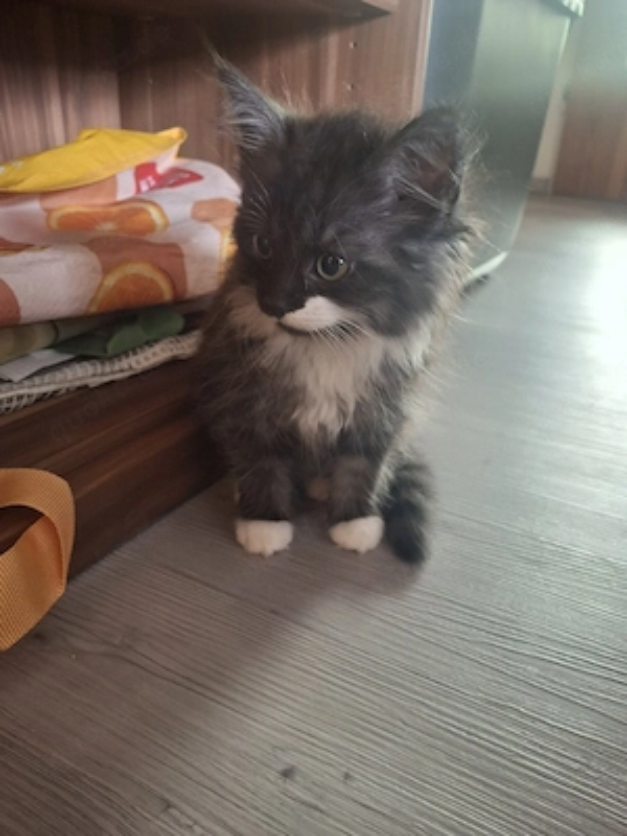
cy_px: 418
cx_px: 314
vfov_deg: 69.4
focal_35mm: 25
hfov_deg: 54.9
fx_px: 604
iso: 320
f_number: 1.8
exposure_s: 1/33
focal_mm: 4.69
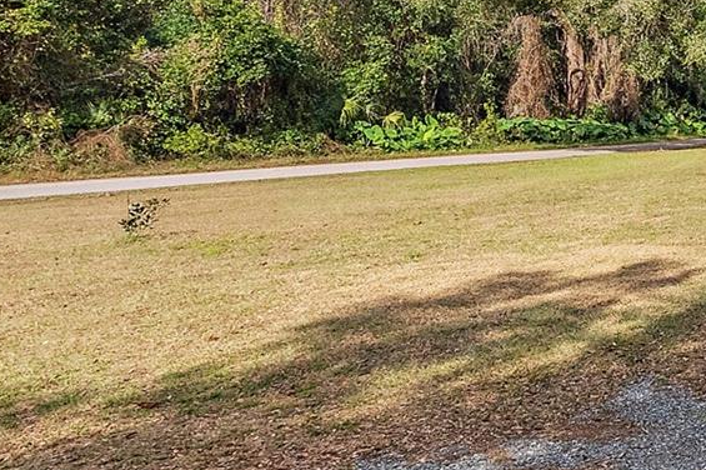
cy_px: 55
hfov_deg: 28.5
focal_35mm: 52
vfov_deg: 25.1
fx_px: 1027
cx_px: 988
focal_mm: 18.5
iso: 1600
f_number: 22
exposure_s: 1/125
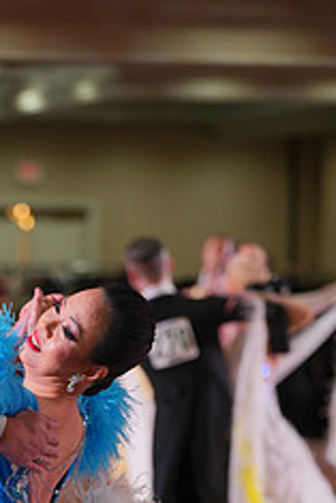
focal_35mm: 252
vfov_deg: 8.1
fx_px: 3523
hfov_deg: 5.4
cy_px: 612
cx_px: -35
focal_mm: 102
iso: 1000
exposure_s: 1/500
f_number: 2.8
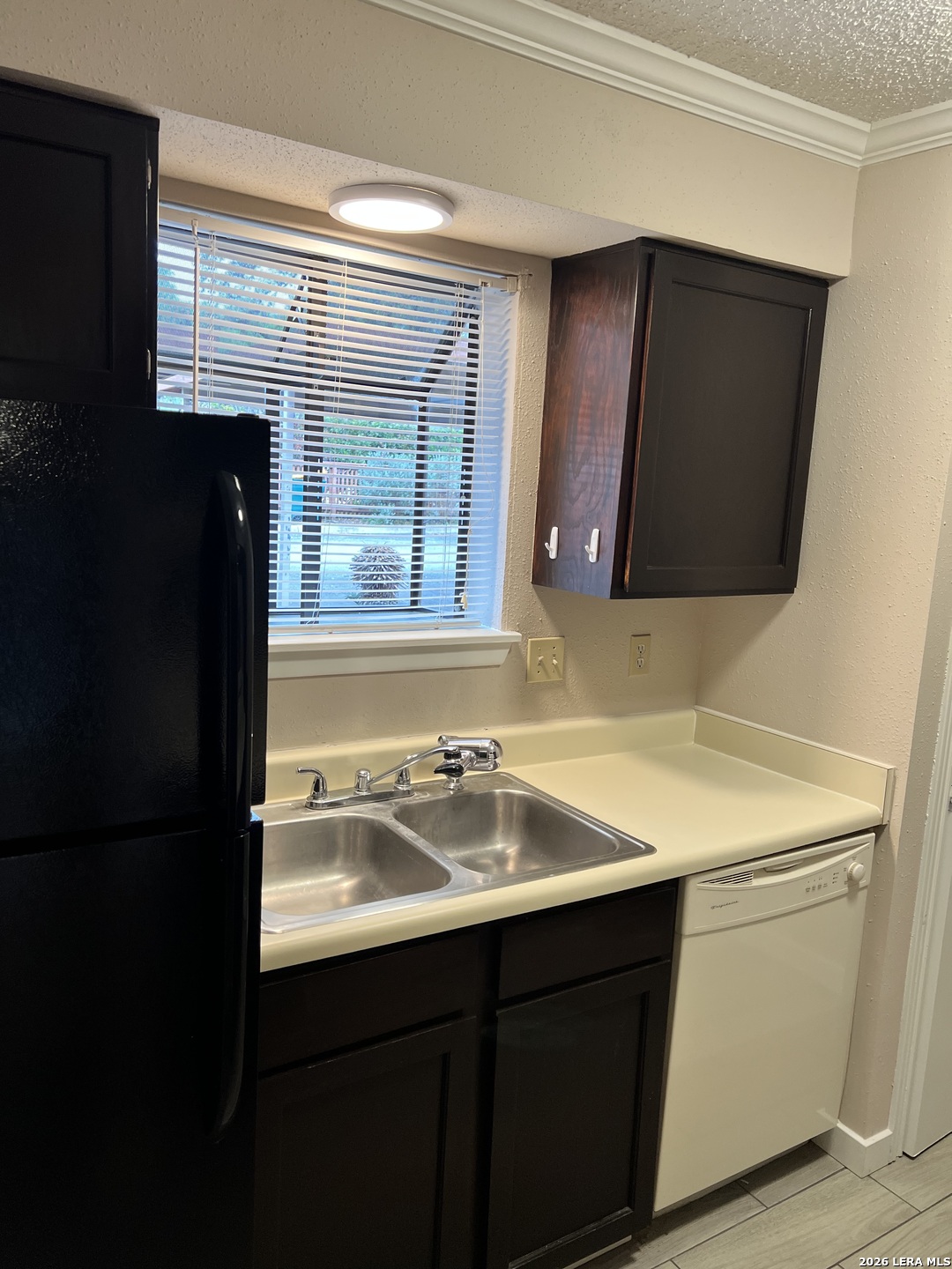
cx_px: 476
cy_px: 634
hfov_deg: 53.1
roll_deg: -2.3
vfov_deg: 67.3
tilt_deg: -6.9
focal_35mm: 26
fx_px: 953
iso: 125
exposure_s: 1/120
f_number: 1.5
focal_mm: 5.7
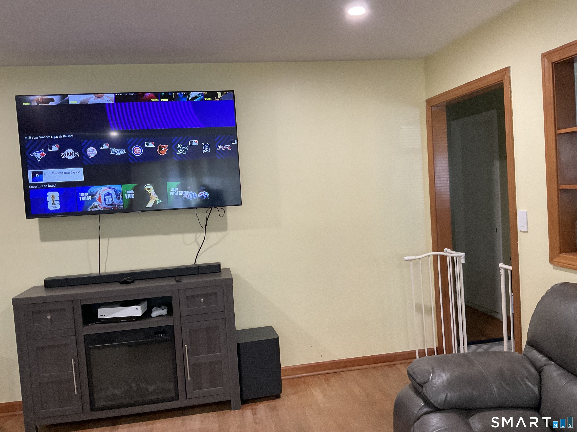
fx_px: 483
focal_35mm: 29
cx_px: 288
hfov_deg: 61.7
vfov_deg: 48.2
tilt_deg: -4.0
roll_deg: +3.6
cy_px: 216
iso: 200
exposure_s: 1/60
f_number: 1.8
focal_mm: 3
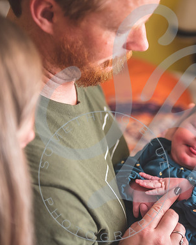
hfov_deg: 17.4
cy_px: 123
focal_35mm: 88
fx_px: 638
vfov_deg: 21.7
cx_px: 136
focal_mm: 62
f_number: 2.8
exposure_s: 1/250
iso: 1000
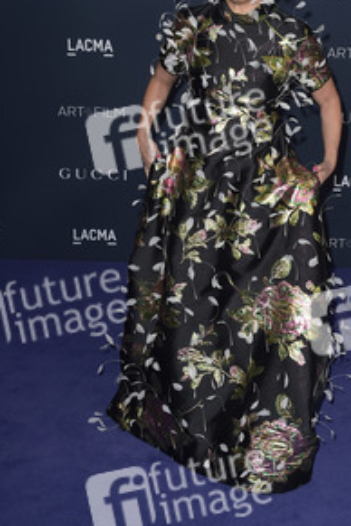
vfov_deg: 36.2
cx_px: 232
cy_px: 222
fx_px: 804
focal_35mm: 55
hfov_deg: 24.5
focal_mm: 40
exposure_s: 1/250
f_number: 6.3
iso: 500
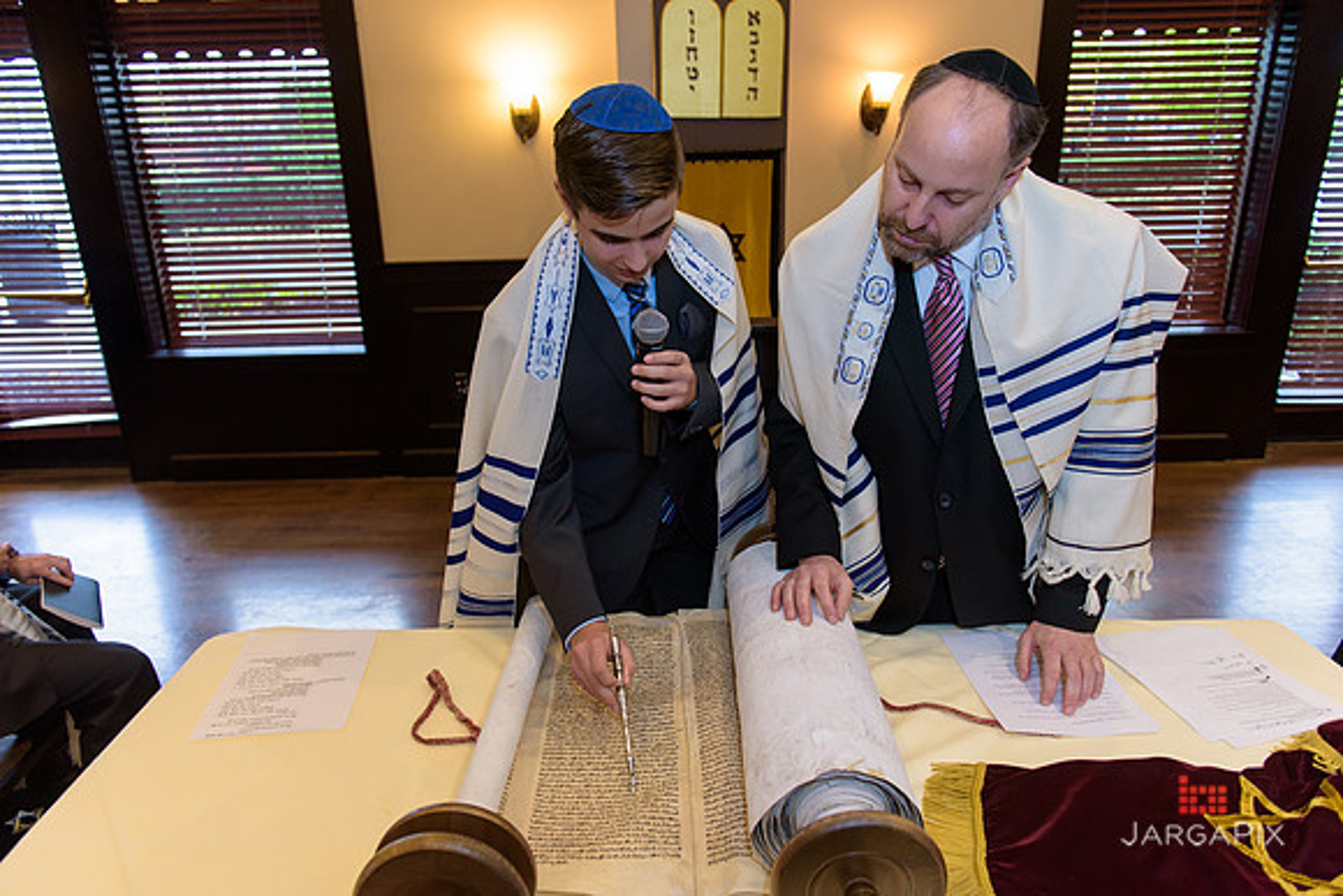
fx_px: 896
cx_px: 672
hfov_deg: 73.7
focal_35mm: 24
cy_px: 448
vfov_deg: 53.2
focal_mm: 24
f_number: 3.2
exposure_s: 1/125
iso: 1250
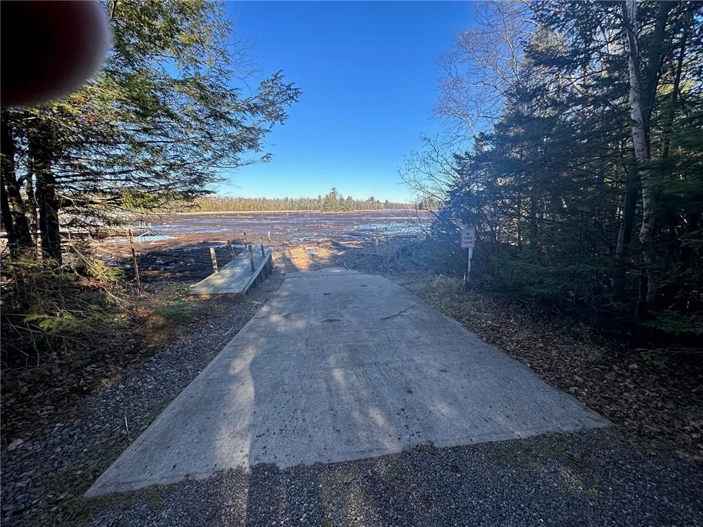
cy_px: 264
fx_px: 284
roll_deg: +0.2
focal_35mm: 14
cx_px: 352
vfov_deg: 85.7
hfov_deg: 102.1
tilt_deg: -11.1
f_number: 2.2
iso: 40
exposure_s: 1/749
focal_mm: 2.22
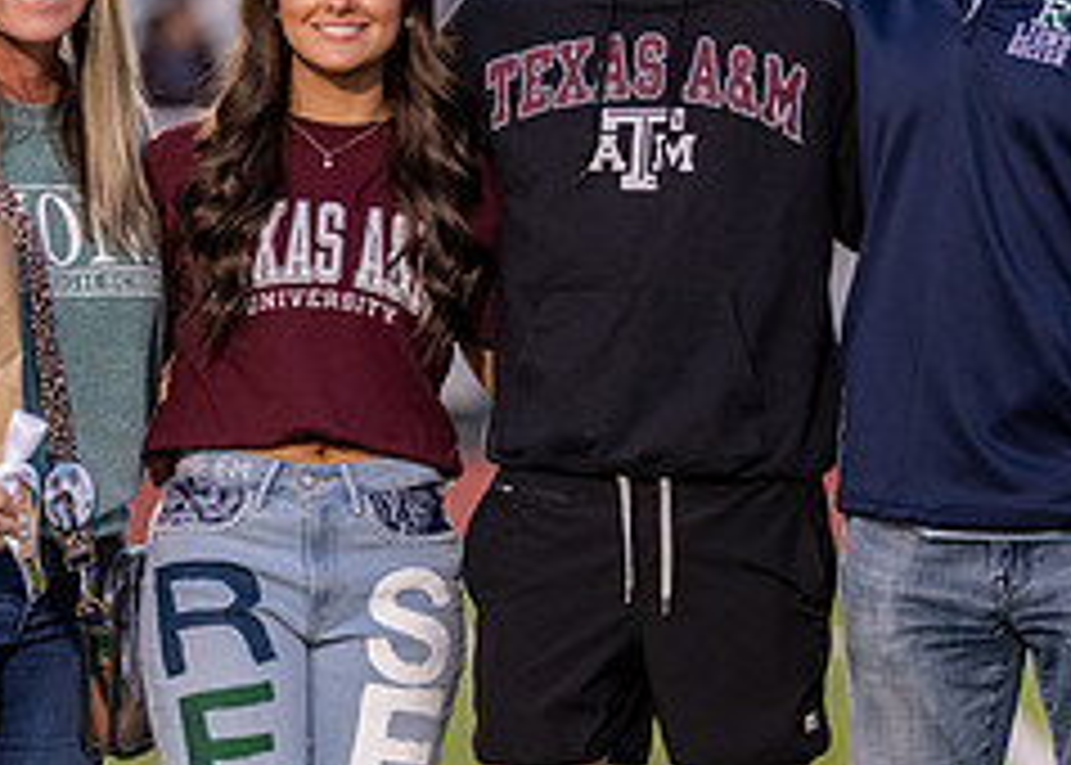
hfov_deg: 4.5
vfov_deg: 3.2
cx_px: 644
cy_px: 384
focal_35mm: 452
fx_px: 13749
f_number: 2.2
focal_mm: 135
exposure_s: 1/640
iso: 500
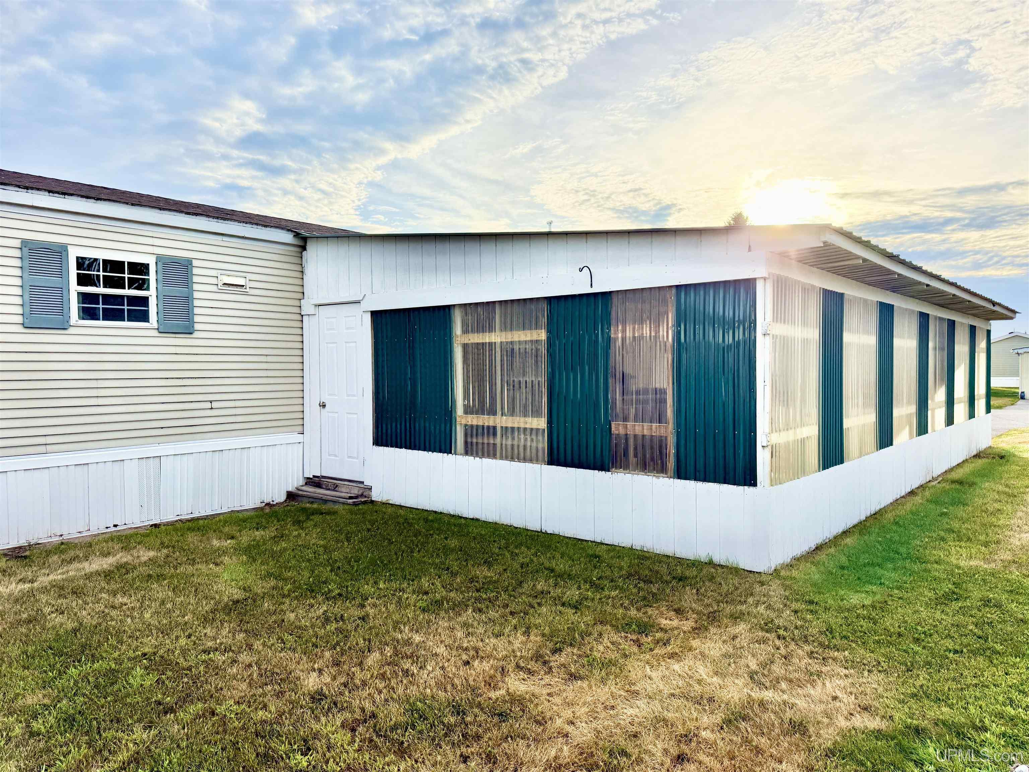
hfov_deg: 71.6
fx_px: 713
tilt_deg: -1.4
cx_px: 514
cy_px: 386
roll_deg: +0.1
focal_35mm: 24
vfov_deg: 56.8
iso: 125
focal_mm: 6.76
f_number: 1.78
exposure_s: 1/4975
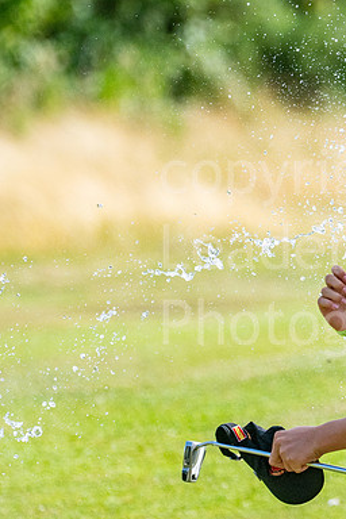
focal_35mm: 858
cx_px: 441
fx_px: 12369
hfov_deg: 1.6
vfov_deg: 2.4
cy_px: 248
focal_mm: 300
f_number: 4
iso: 500
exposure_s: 1/6400
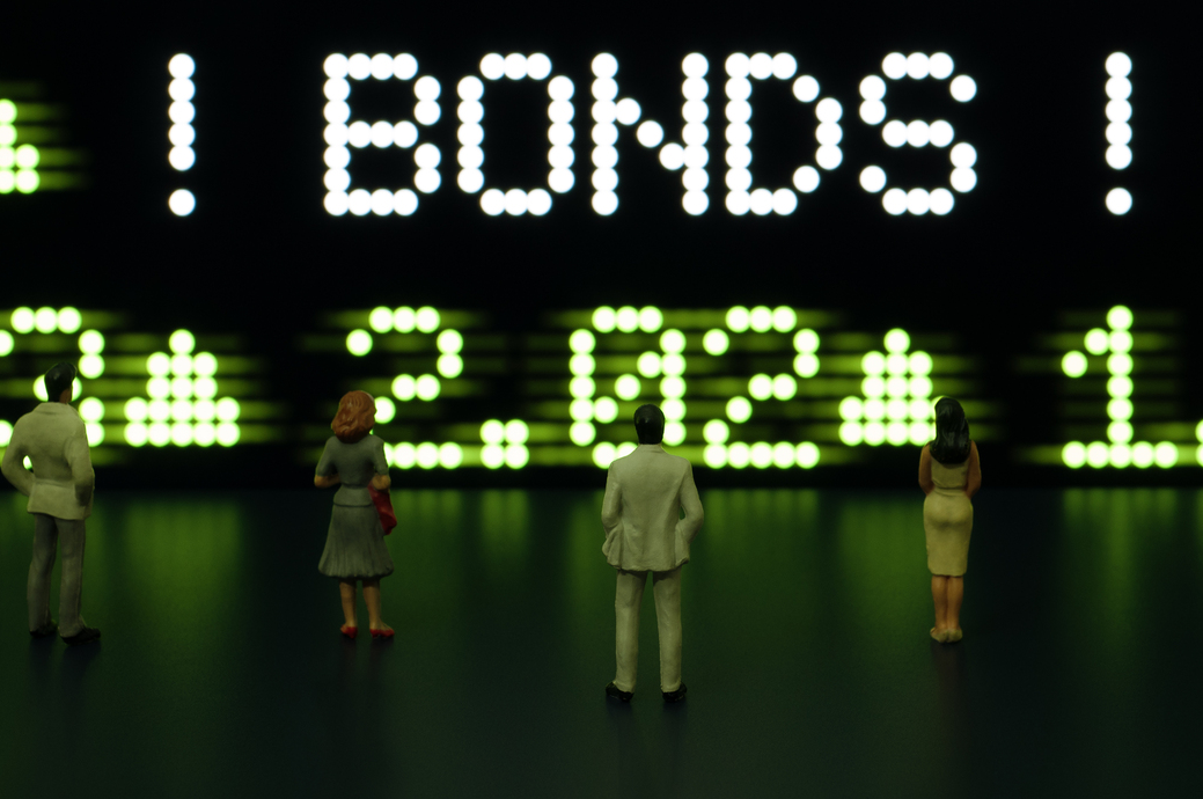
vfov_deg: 10.3
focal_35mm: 133
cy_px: 211
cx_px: 662
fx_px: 4439
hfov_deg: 15.4
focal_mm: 60
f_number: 10
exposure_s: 1
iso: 100
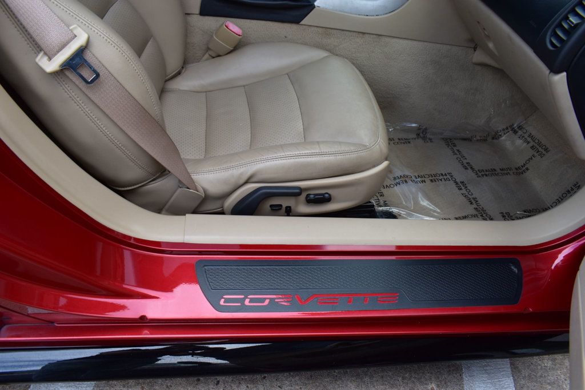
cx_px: 292
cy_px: 195
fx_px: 439
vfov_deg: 47.9
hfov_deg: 67.4
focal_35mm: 27
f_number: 8
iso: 400
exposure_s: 1/80
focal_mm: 18
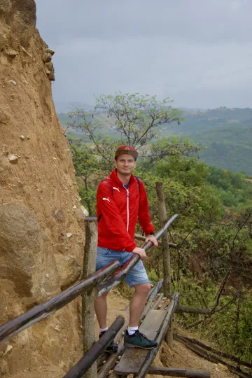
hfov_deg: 22.6
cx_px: 126
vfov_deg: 33.4
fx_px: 630
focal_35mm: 60
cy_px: 189
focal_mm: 40
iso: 100
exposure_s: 1/200
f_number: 5
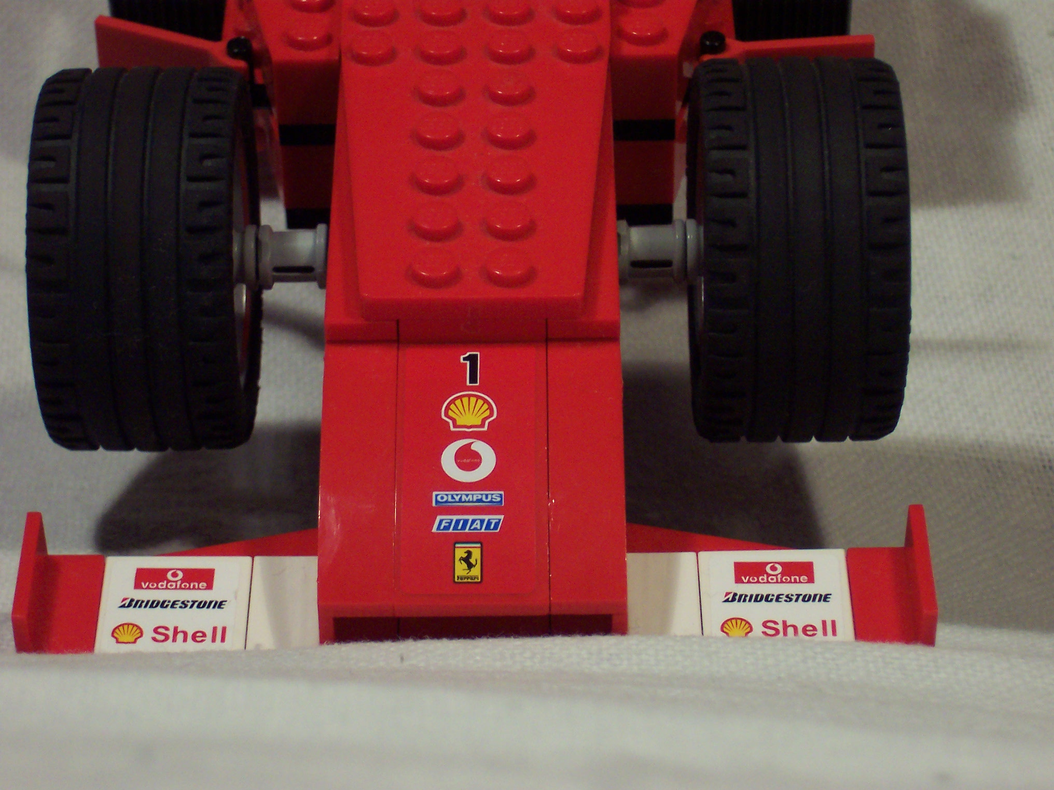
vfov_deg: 11.5
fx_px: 3928
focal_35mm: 129
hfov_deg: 15.3
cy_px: 395
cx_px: 527
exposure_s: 1/90
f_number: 4.8
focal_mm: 20
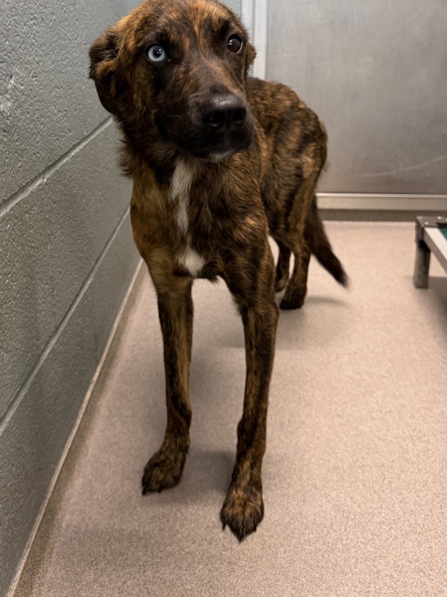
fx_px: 620
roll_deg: +2.8
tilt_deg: -18.3
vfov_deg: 50.6
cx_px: 175
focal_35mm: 36
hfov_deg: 39.4
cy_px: 210
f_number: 1.78
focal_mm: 6.76
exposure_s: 1/60
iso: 250
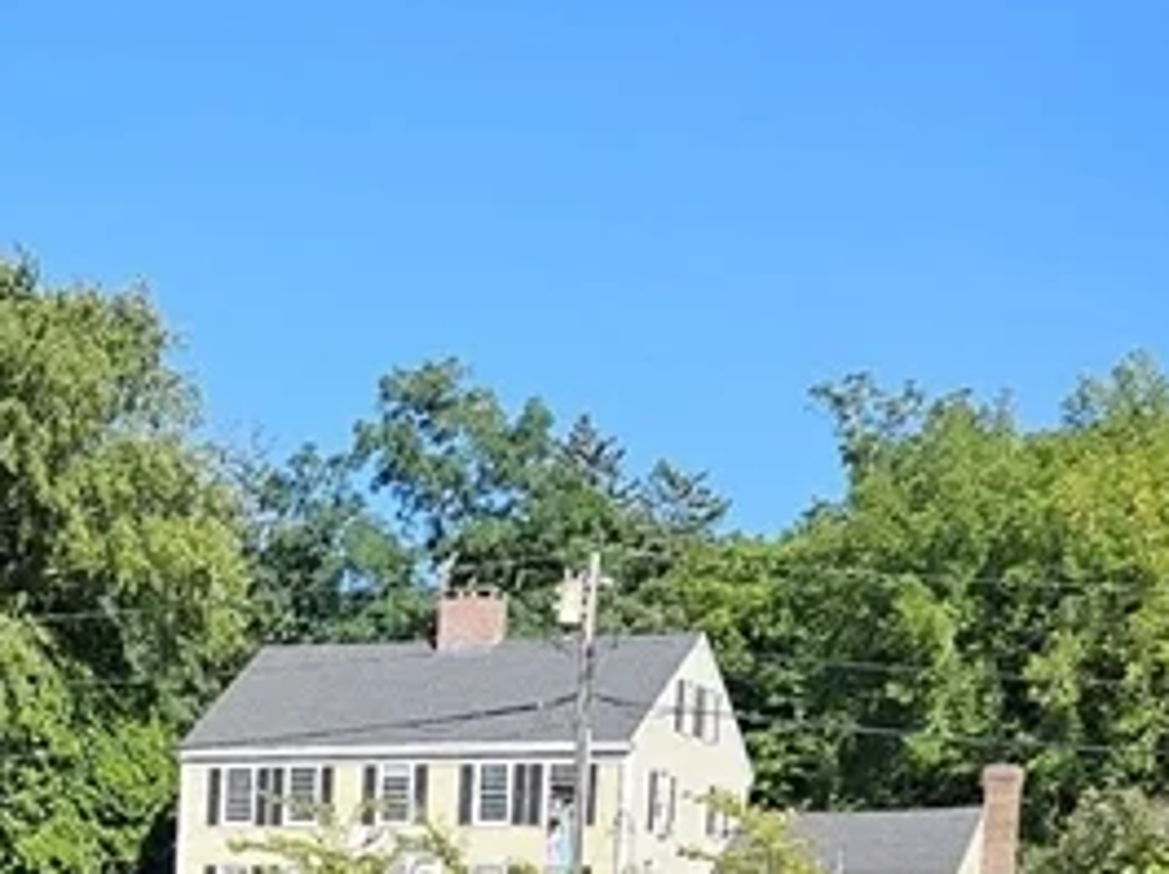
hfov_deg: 21.5
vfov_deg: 15.6
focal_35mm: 89
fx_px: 3001
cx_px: 88
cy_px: 1192
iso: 25
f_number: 1.8
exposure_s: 1/1297
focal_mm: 5.4
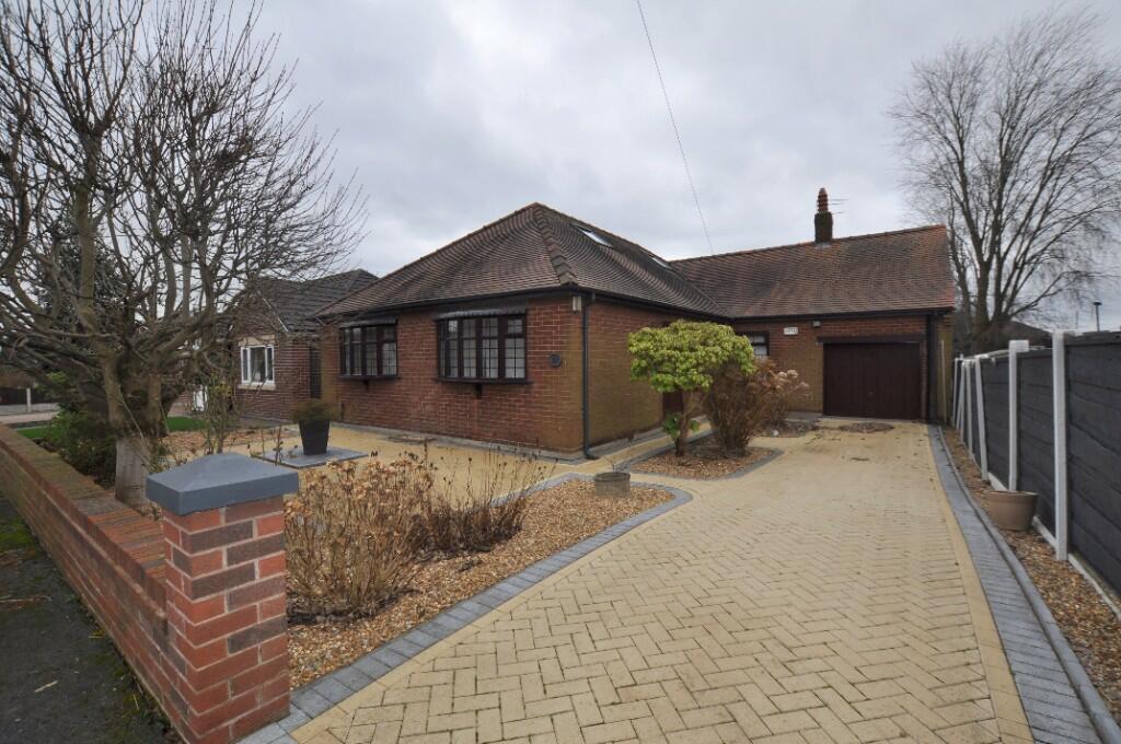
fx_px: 466
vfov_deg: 77.2
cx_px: 560
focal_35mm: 15
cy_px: 372
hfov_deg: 100.5
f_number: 7.1
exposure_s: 1/200
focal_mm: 10
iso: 200
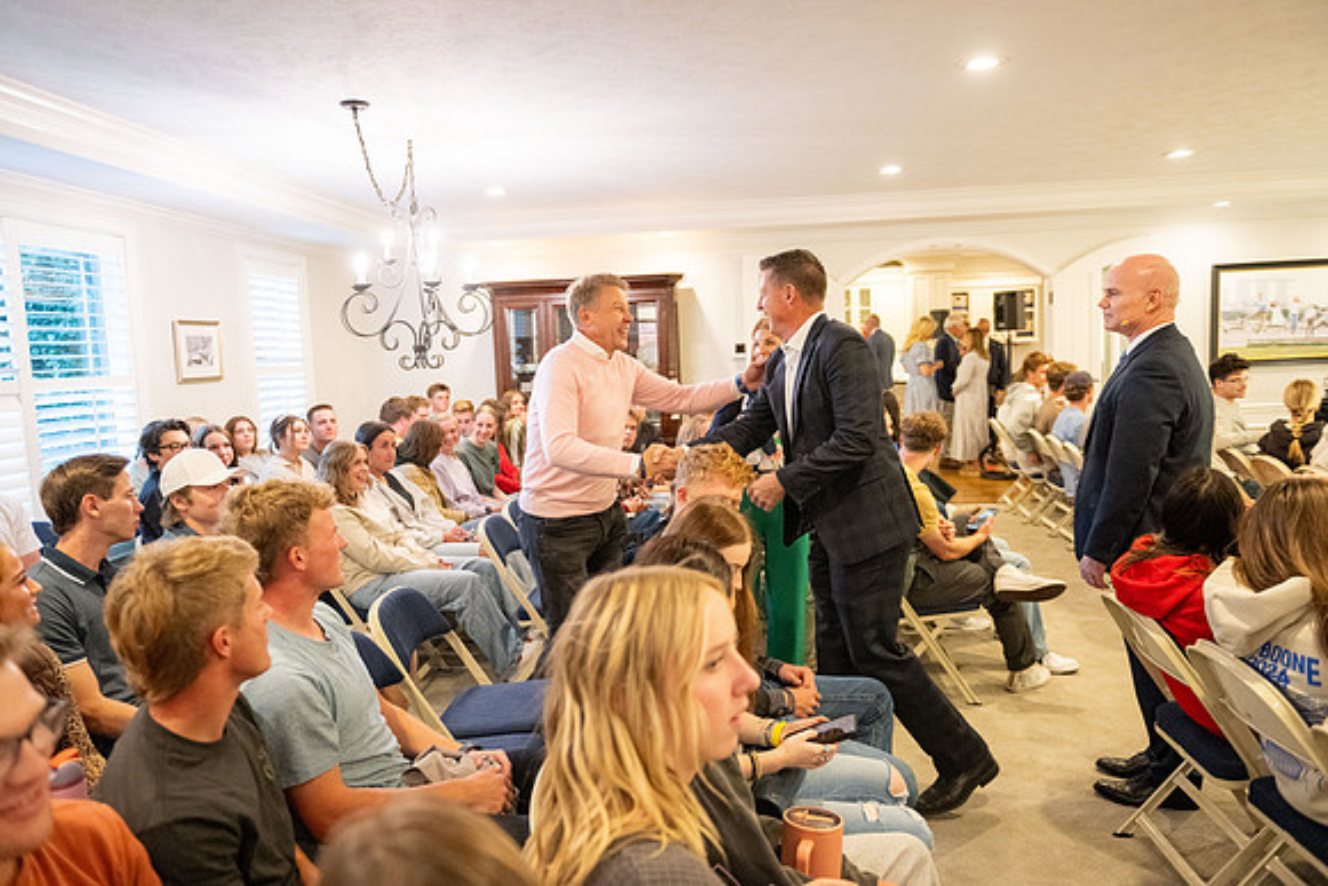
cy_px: 443
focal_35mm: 26
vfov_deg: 49.6
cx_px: 664
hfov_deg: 69.4
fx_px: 959
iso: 4000
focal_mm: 26
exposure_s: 1/250
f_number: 2.8
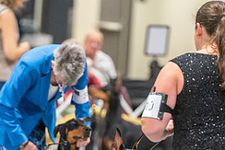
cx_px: 99
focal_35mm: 400
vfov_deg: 3.4
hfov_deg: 5.2
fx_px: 2501
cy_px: 162
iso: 6400
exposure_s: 1/250
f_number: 2.8
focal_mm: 168
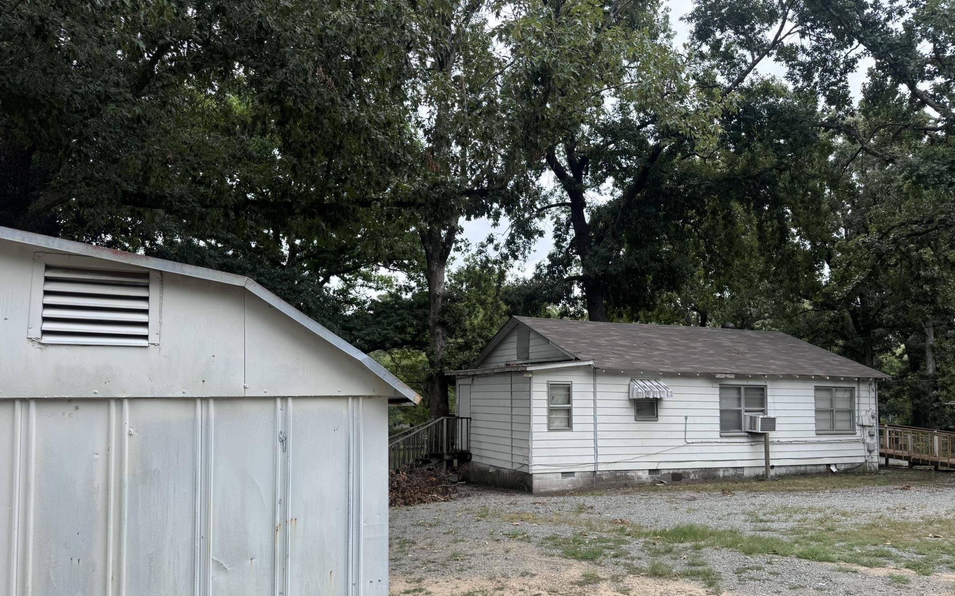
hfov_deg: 70.4
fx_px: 677
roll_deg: -1.2
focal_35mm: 26
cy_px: 361
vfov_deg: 47.3
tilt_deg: +2.5
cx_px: 486
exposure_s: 1/1524
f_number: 1.78
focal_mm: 6.76
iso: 80
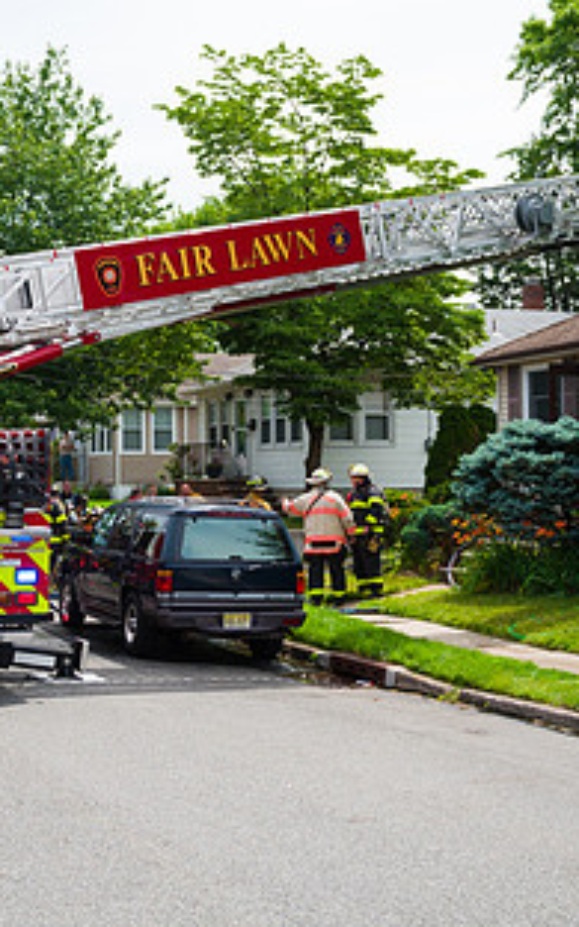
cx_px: 166
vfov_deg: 36.8
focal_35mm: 55
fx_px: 1389
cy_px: 404
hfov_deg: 23.4
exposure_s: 1/2500
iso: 200
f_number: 3.2
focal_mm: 29
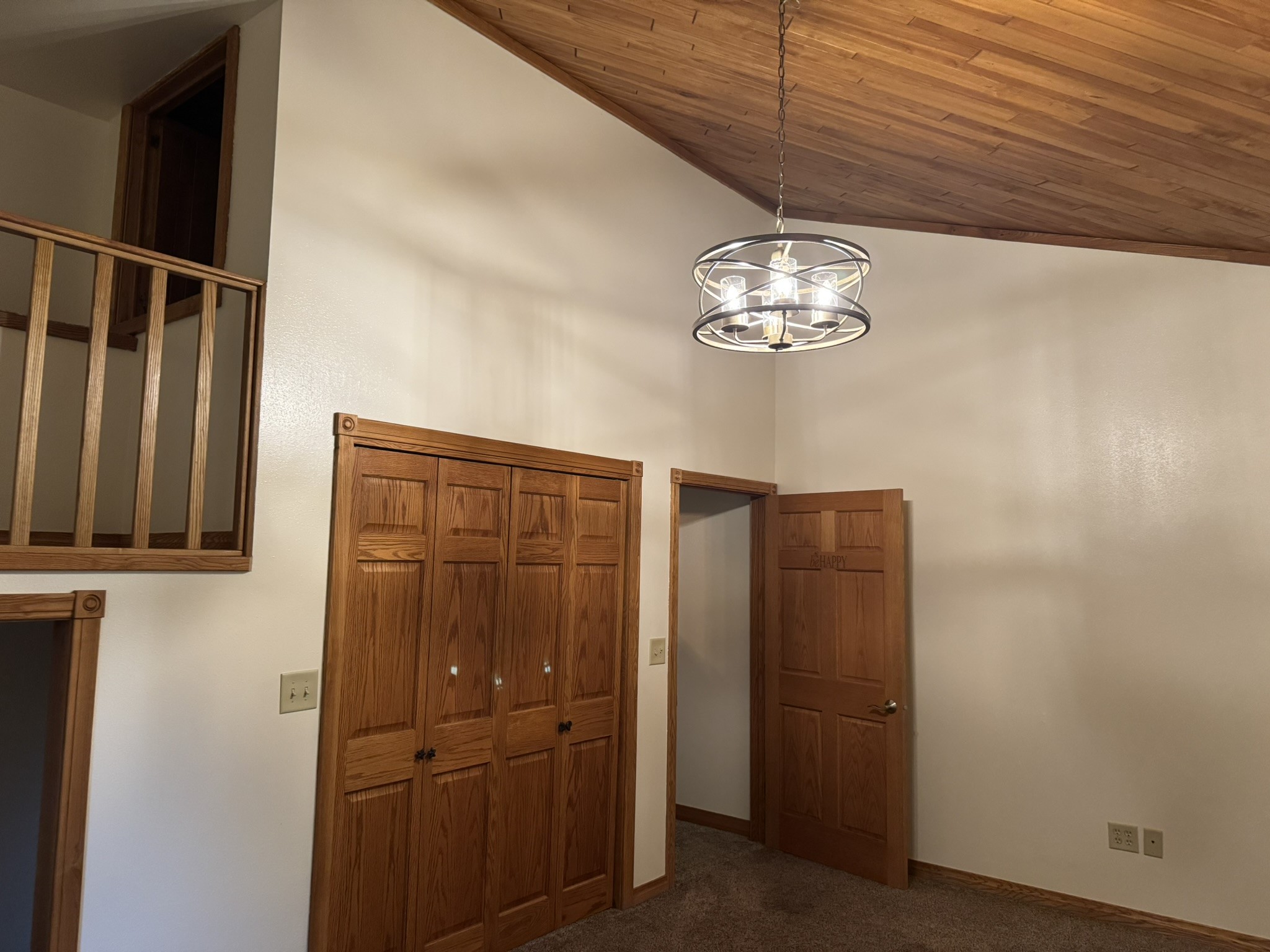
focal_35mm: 24
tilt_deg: +4.2
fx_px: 881
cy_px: 476
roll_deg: -0.9
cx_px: 635
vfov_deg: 56.8
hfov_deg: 71.6
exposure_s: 1/60
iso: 500
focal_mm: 6.76
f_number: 1.78
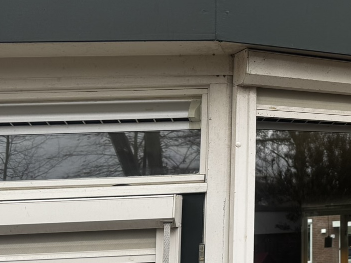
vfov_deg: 20.9
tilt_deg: +12.9
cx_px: 444
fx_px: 710
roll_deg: +2.9
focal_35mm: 70
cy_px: 71
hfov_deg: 24.6
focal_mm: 6.76
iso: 64
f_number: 1.78
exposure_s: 1/271
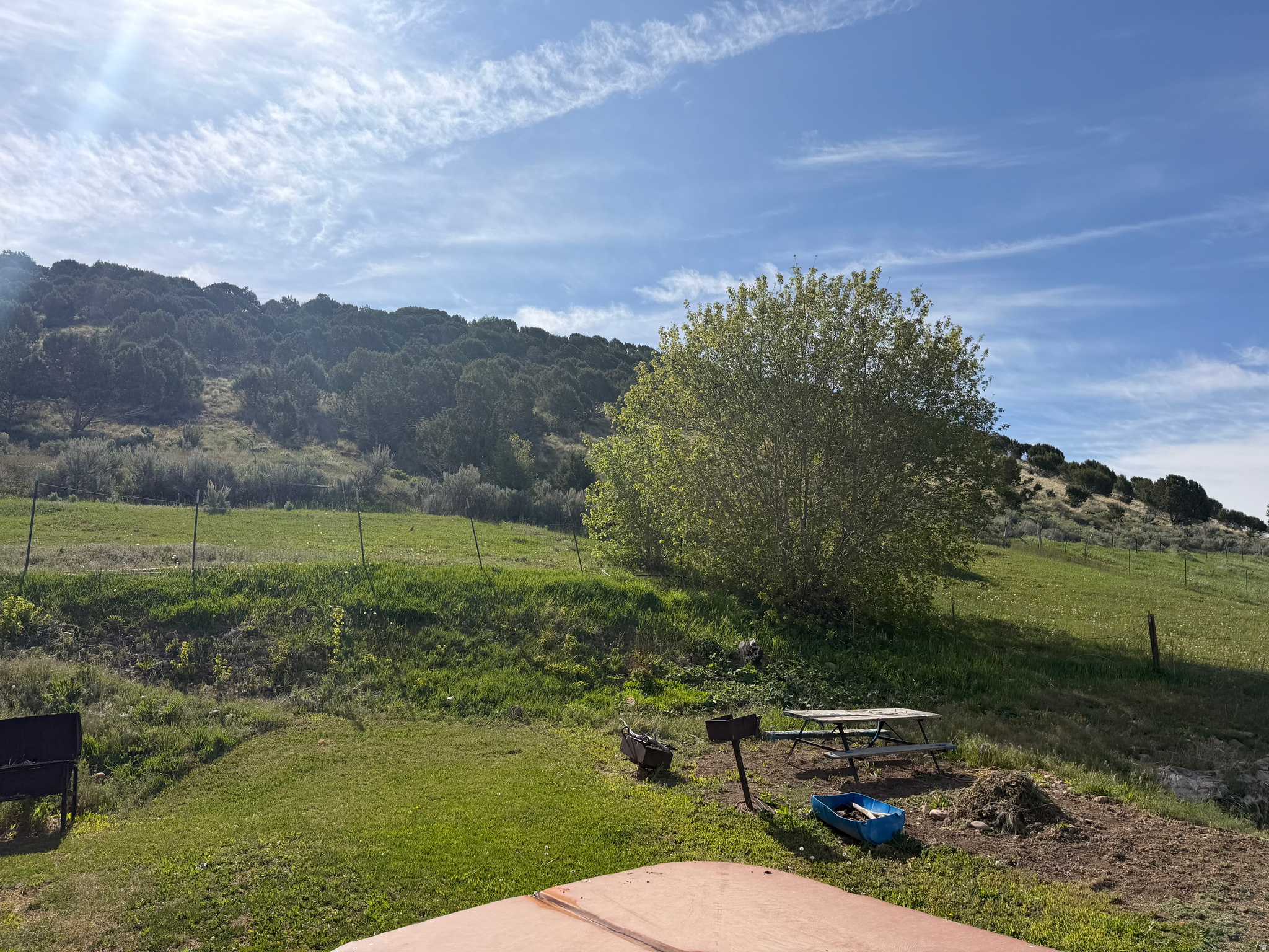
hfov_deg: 71.6
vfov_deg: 56.8
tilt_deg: +10.4
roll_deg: -0.7
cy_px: 476
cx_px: 634
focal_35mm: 24
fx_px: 880
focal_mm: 6.76
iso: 80
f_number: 1.78
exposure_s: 1/7353
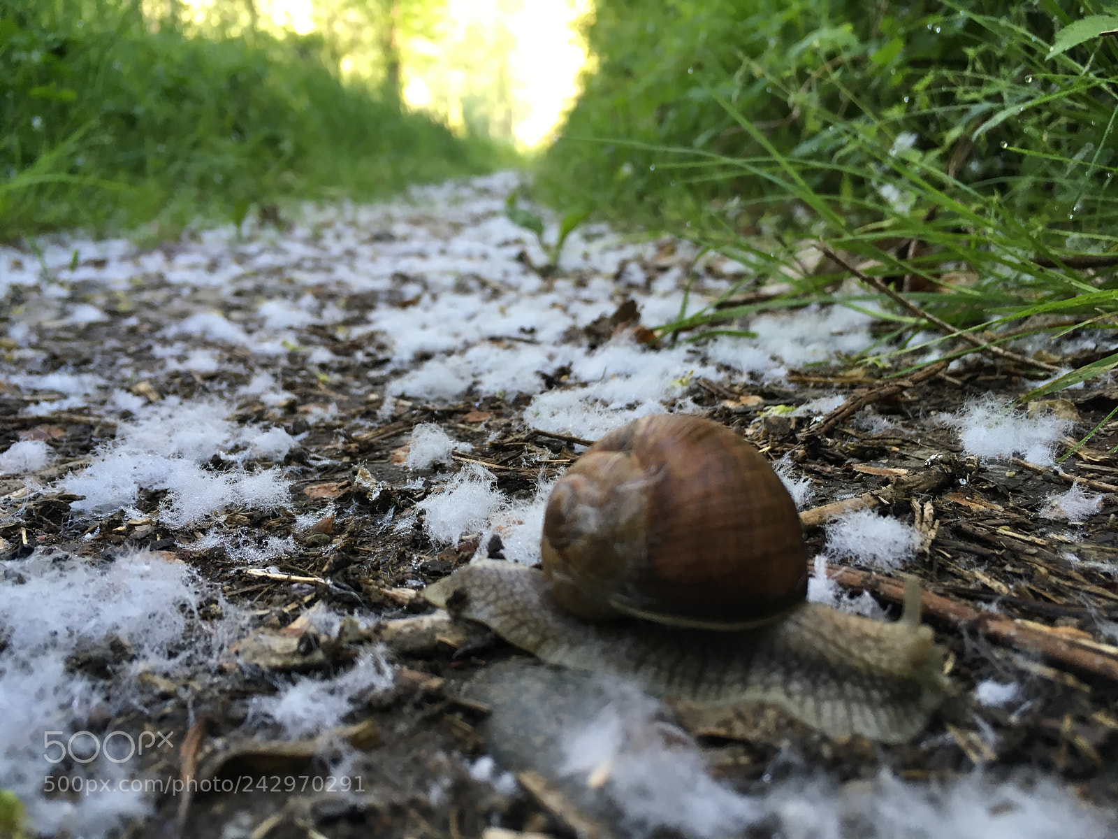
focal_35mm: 29
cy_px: 420
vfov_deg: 48.2
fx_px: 937
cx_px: 559
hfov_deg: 61.7
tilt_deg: -15.2
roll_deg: -1.2
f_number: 2.2
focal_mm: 4.15
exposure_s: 1/33
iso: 40
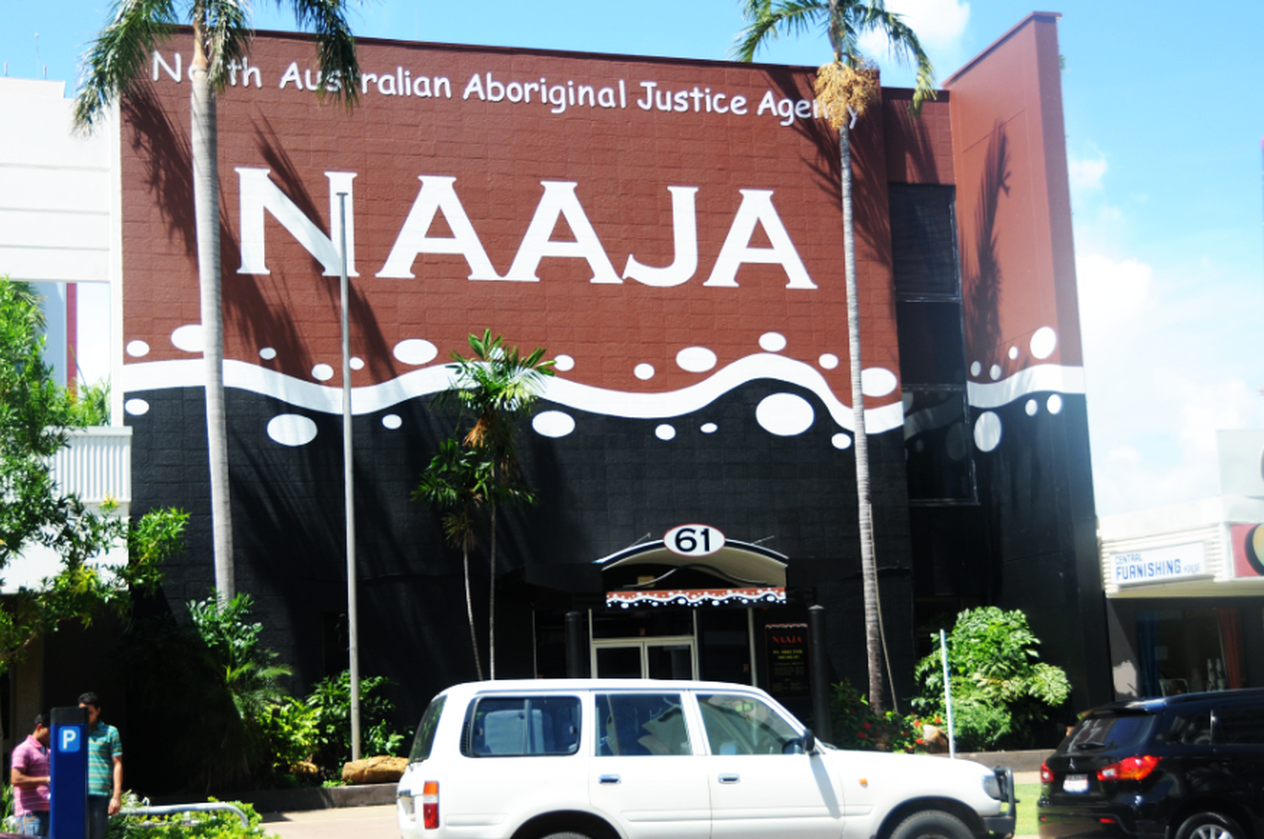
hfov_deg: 41.2
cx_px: 608
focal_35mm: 48
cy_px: 439
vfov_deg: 28.0
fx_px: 1683
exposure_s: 1/1250
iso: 250
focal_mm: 28
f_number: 4.5
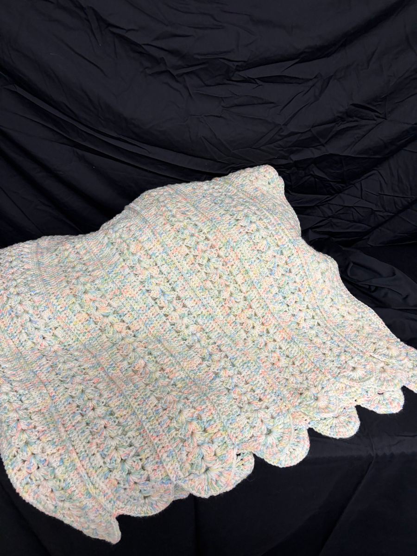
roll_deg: -2.2
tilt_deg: -36.9
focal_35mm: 26
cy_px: 278
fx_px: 418
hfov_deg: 53.1
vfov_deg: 67.3
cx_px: 208
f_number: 1.6
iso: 100
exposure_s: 1/60
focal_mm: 5.96
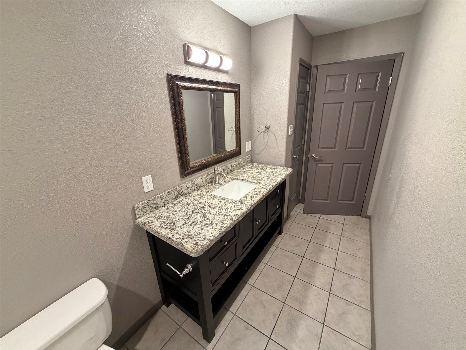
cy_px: 175
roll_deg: +2.3
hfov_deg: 102.1
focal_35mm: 14
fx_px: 188
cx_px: 233
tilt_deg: -18.8
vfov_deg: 85.7
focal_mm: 2.22
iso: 400
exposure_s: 1/60
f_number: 2.2
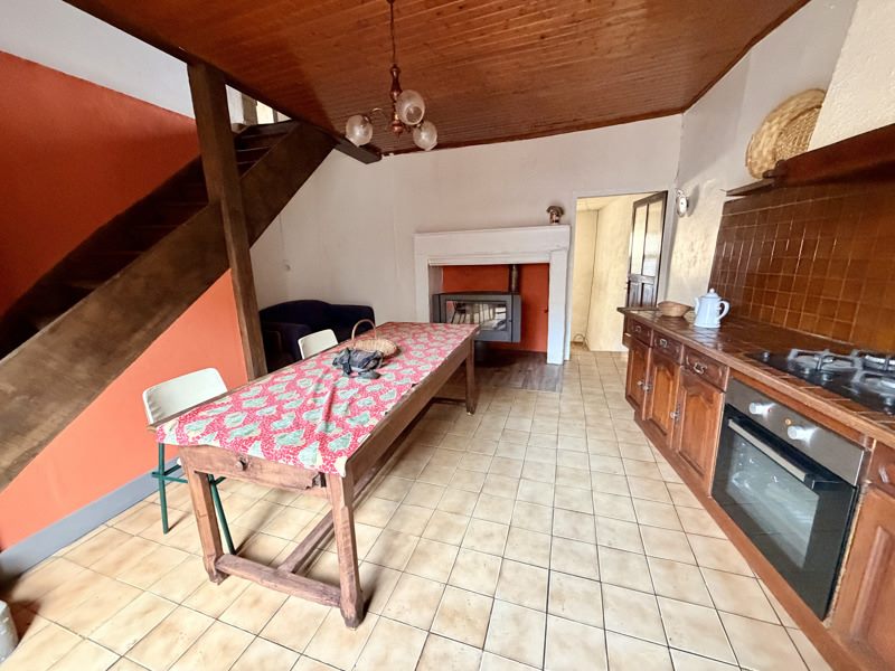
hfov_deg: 102.1
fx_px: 362
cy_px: 336
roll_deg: +2.5
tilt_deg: -11.7
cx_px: 448
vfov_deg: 85.7
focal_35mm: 14
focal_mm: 2.22
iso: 500
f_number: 2.2
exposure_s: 1/60
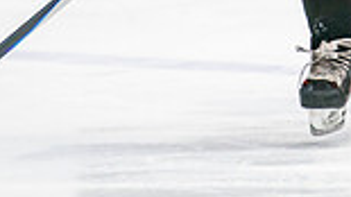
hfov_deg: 1.8
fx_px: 11135
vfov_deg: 1.0
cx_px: 490
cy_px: -133
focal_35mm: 1197
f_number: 2.8
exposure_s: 1/640
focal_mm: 200
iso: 1000
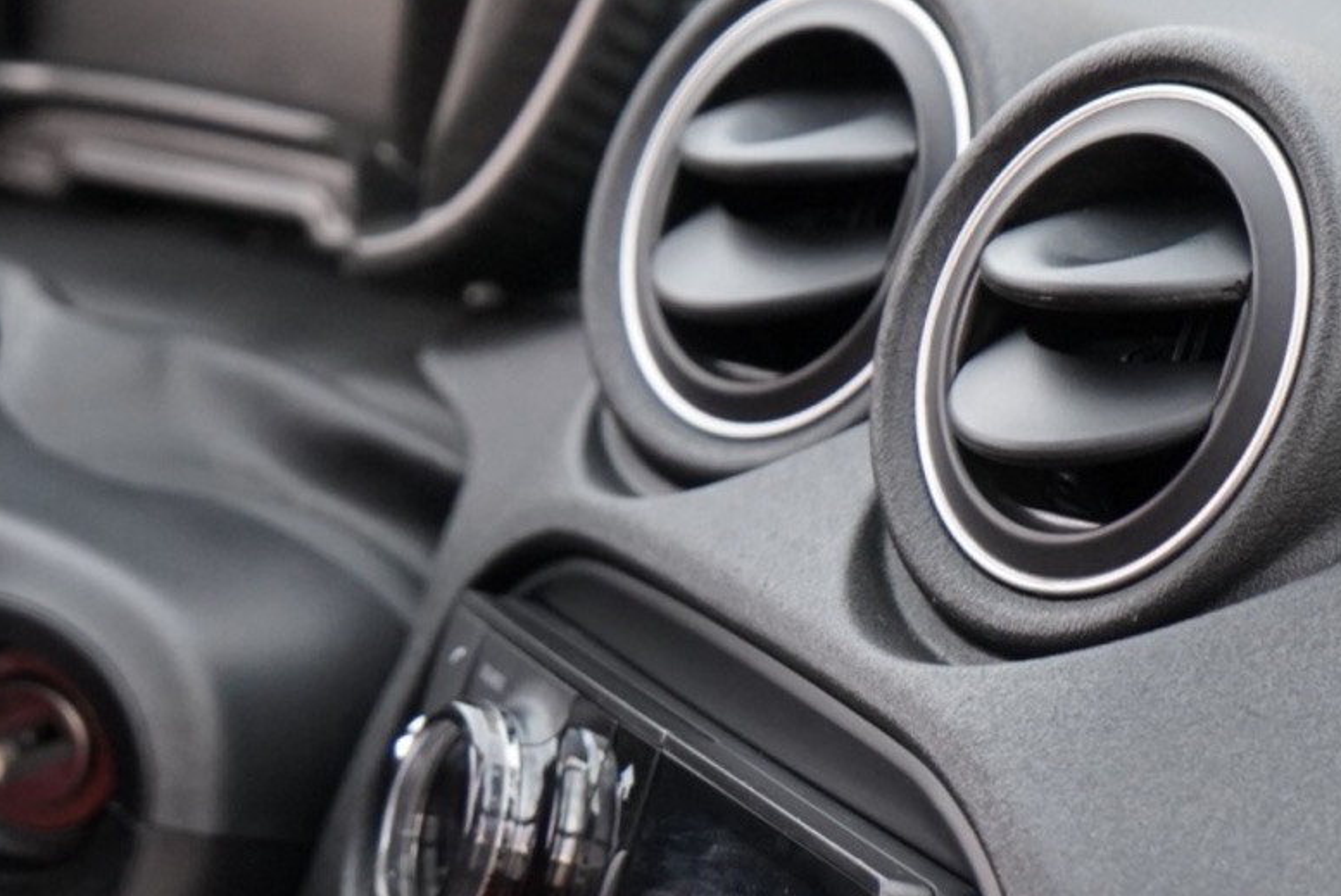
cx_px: 685
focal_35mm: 173
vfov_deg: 7.9
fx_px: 6448
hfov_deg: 11.9
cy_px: 291
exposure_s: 1/160
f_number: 5.6
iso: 4000
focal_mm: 70
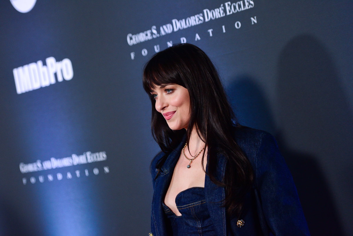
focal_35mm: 90
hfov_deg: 22.6
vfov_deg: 15.2
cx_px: 176
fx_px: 883
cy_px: 118
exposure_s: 1/200
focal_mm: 90
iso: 2000
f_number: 3.2
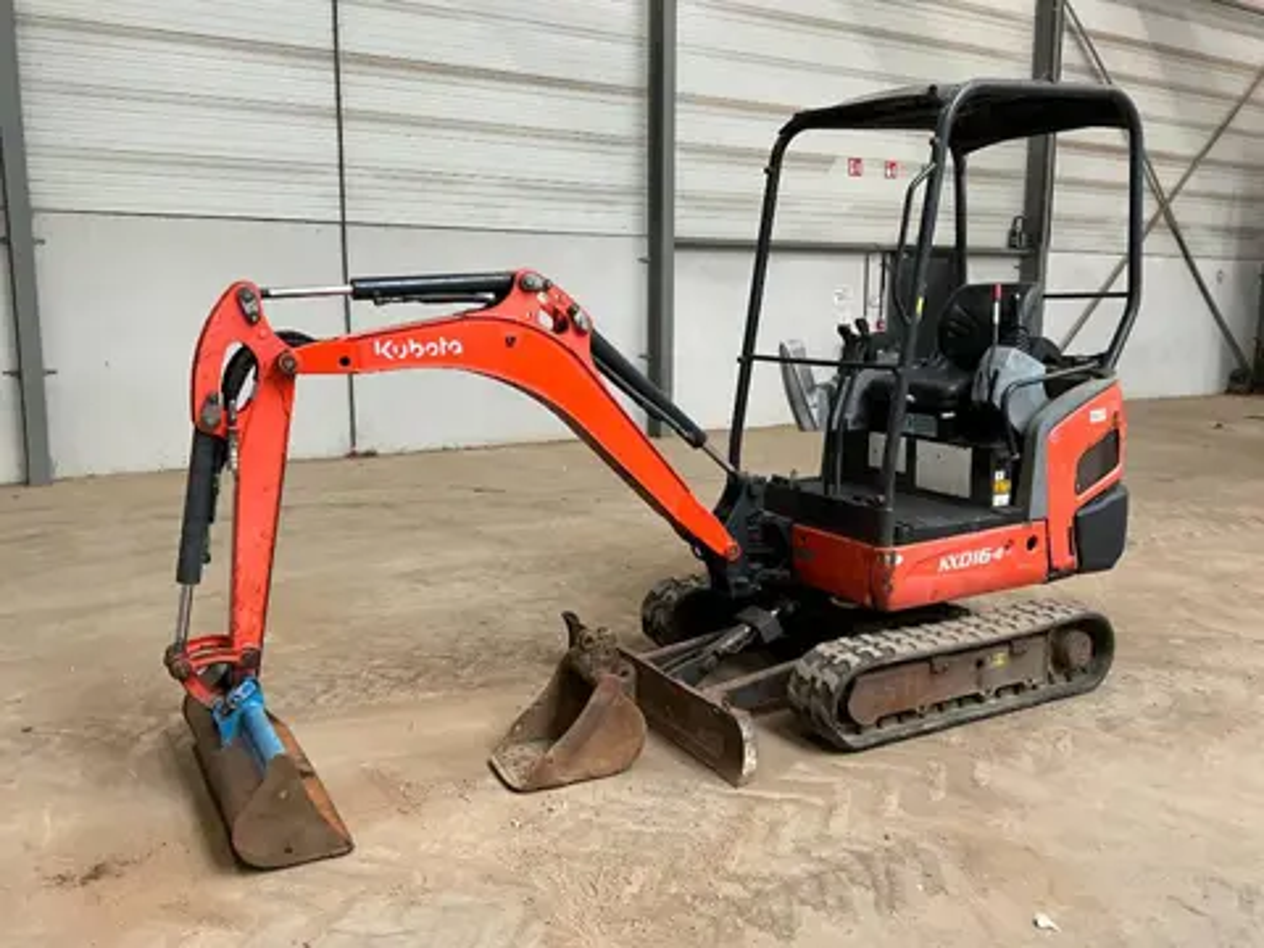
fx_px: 1059
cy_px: 474
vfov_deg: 48.2
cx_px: 632
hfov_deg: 61.7
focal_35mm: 29
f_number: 1.8
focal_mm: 3
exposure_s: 1/60
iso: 100
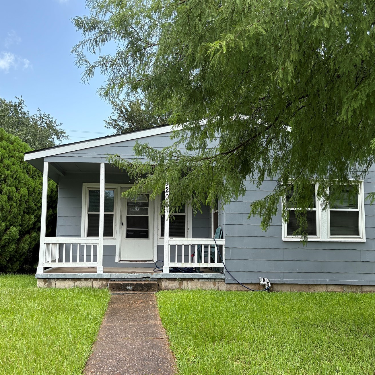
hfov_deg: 45.9
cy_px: 193
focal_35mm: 36
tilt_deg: +6.2
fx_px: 441
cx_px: 160
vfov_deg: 46.0
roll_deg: +0.2
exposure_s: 1/1099
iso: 64
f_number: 1.6
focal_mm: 5.96
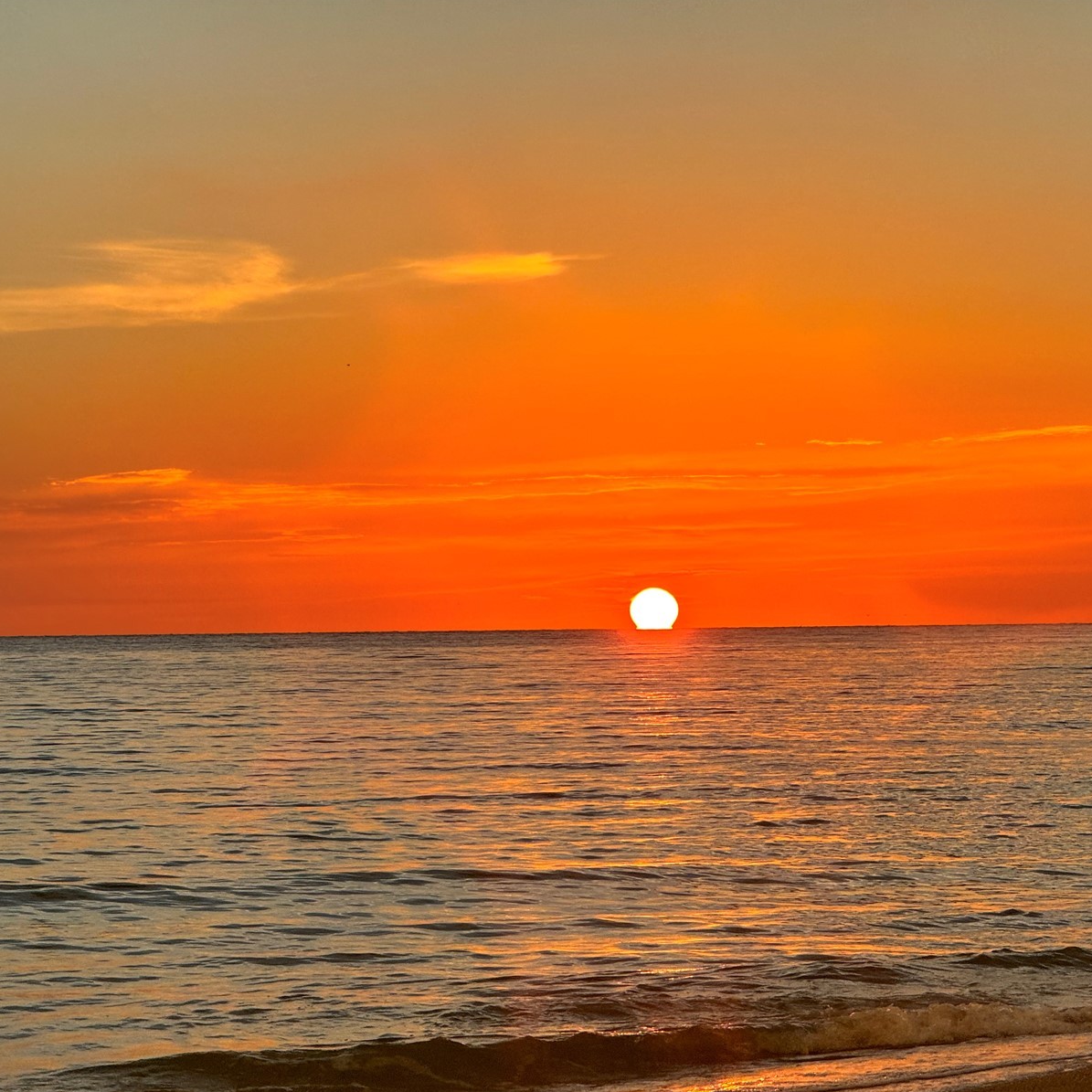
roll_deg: +0.4
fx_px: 5068
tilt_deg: -0.1
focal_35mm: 142
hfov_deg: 12.3
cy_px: 546
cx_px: 629
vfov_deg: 12.3
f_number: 2.8
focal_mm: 15.66
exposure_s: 1/759
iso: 50
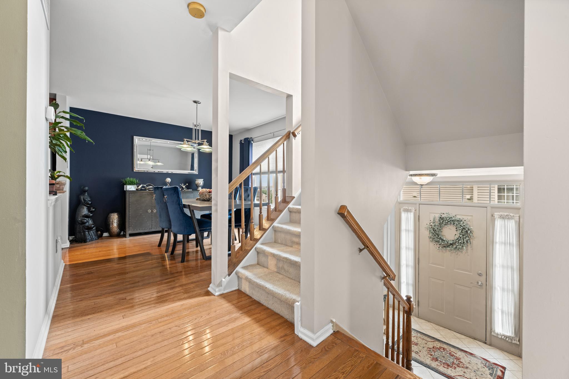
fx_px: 221
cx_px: 284
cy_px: 190
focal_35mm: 14
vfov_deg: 81.2
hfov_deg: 104.3
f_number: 6.3
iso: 500
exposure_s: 1/2.5
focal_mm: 14
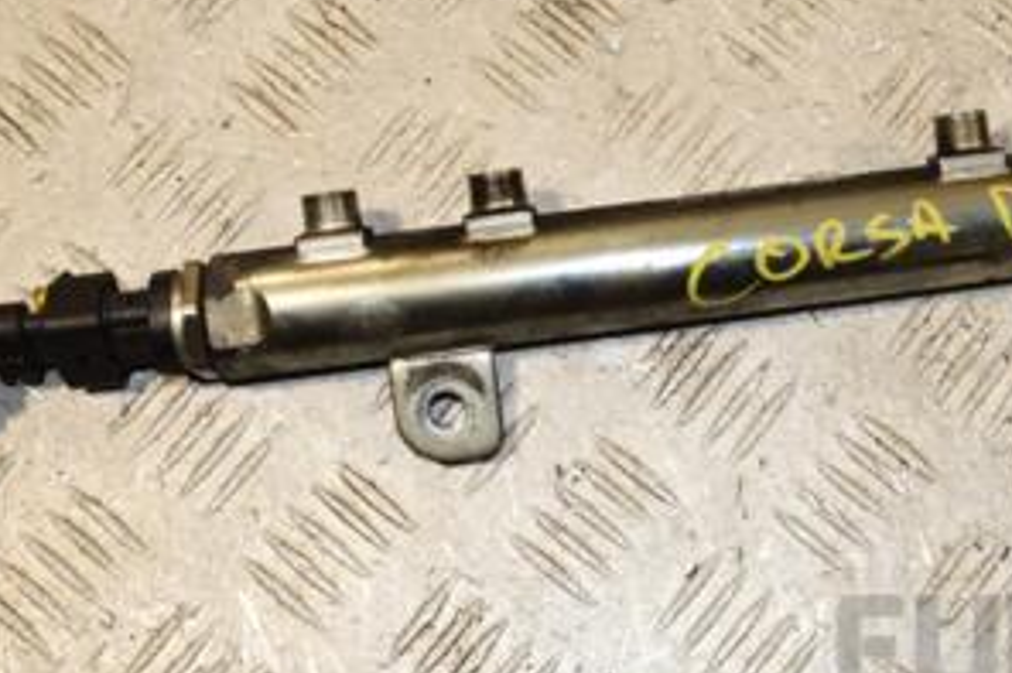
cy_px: 191
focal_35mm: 73
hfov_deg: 27.3
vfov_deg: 18.6
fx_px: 2051
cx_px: 773
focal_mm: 24
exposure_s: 1/200
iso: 800
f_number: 10
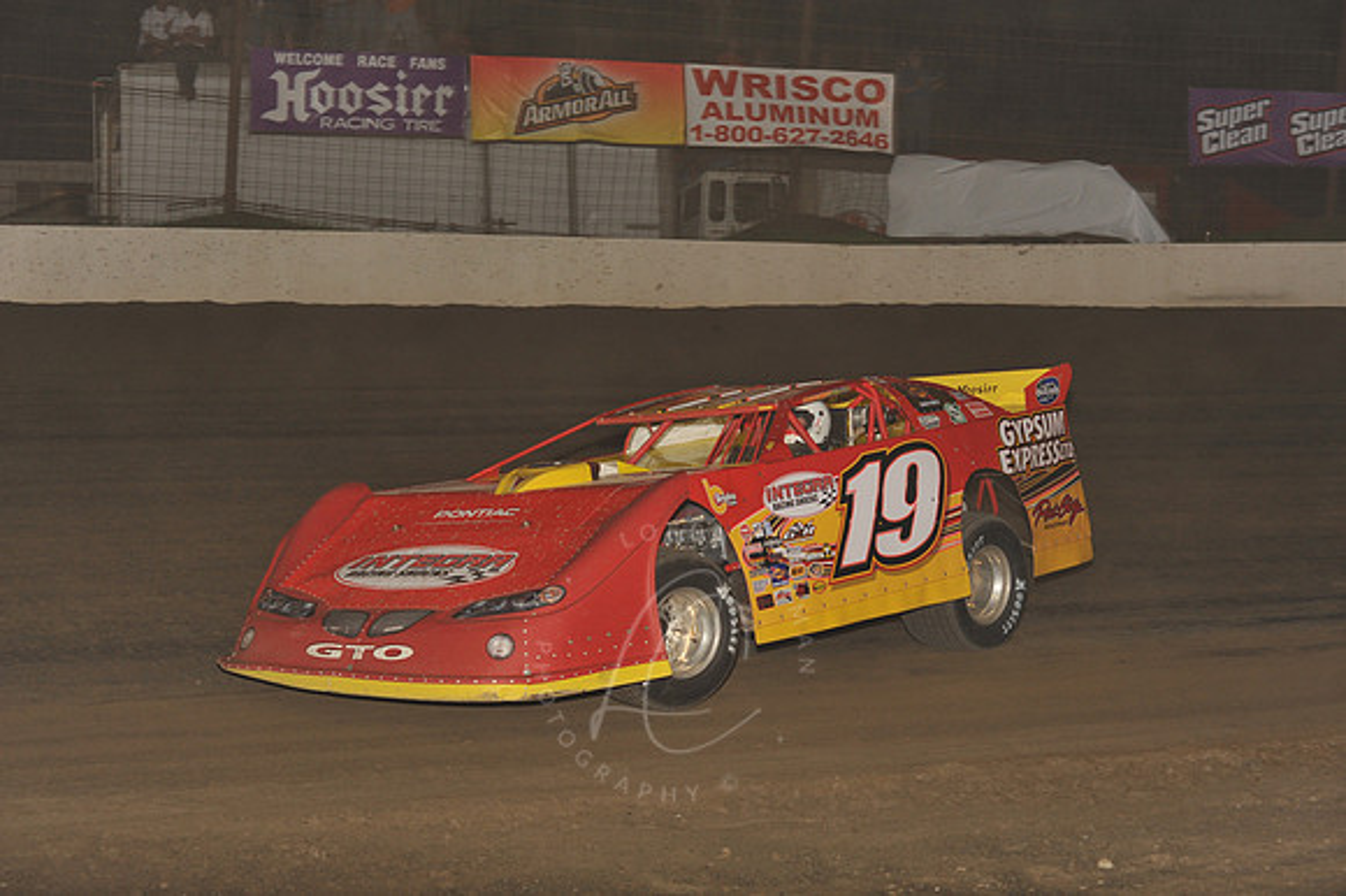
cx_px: 673
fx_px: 2989
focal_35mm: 80
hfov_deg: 25.4
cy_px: 448
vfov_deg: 17.0
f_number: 6.3
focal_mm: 80
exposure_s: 1/320
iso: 800
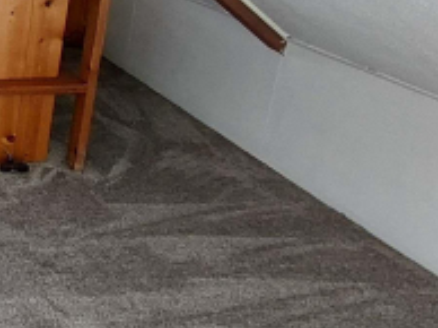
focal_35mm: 55
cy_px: 52
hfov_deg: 25.1
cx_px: -245
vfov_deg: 25.9
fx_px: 695
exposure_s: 1/60
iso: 100
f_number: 2.2
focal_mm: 1.64
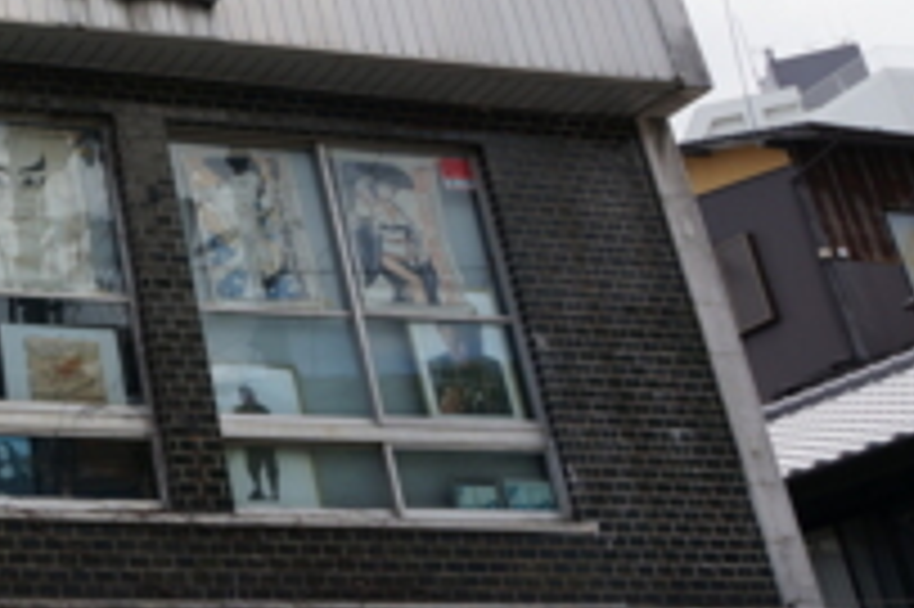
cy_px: 209
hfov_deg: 23.8
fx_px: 1801
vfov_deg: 19.1
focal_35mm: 71
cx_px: -378
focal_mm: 16
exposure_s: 1/160
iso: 100
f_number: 8
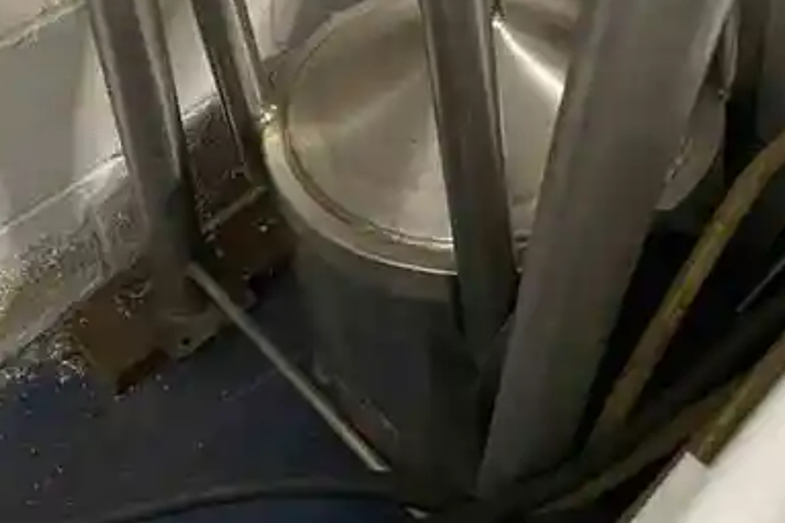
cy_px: 78
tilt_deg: -49.0
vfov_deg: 24.9
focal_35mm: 53
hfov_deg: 37.5
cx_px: 444
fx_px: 1155
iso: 800
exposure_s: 1/30
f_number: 1.6
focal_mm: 4.2
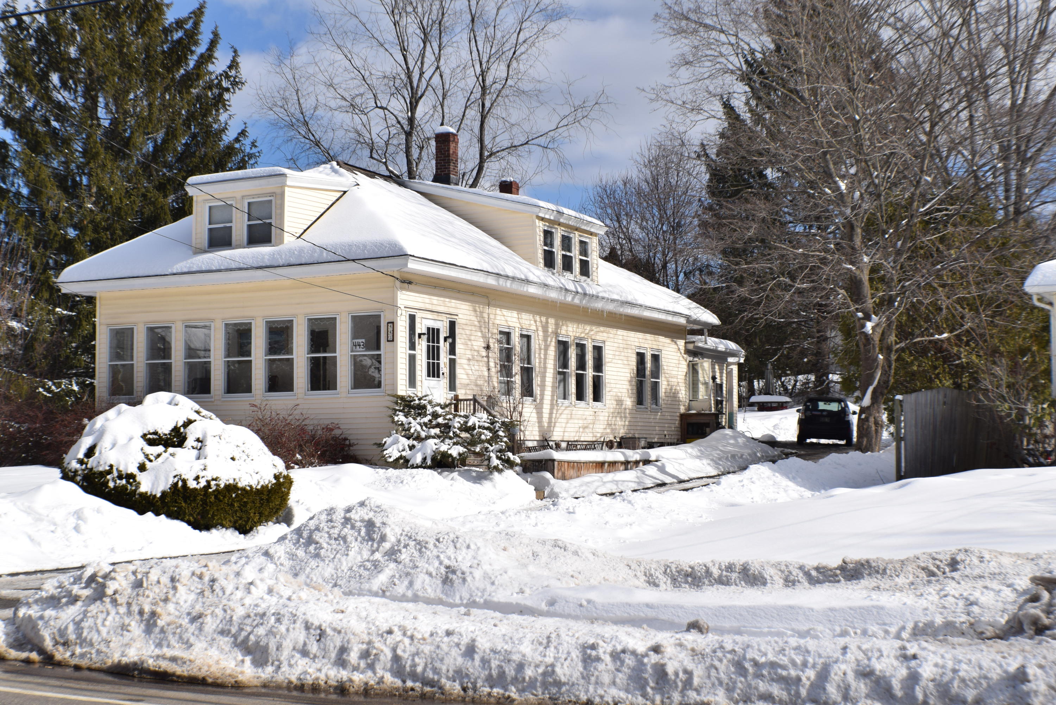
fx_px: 2420
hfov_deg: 24.6
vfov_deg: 16.6
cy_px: 352
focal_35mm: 82
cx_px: 528
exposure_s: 1/640
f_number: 13
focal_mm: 55
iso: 200
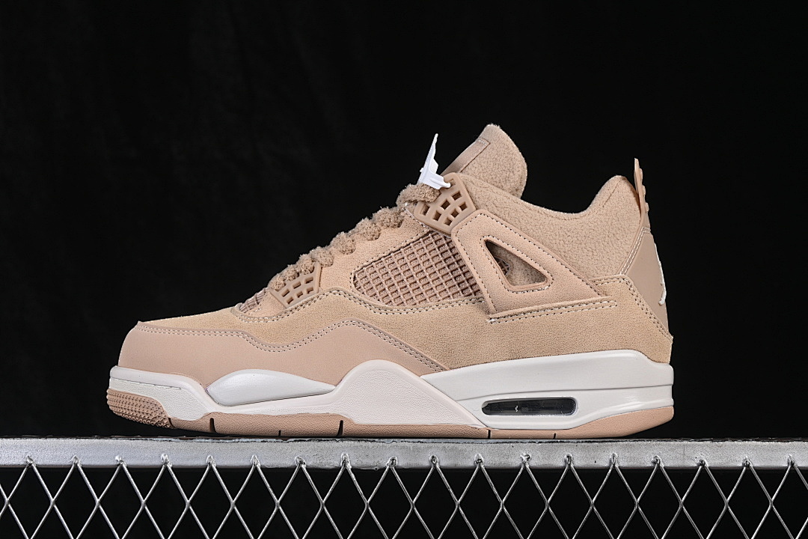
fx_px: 1683
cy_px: 270
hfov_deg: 27.0
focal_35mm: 75
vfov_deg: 18.2
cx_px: 404
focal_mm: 50
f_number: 8
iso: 160
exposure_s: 1/80
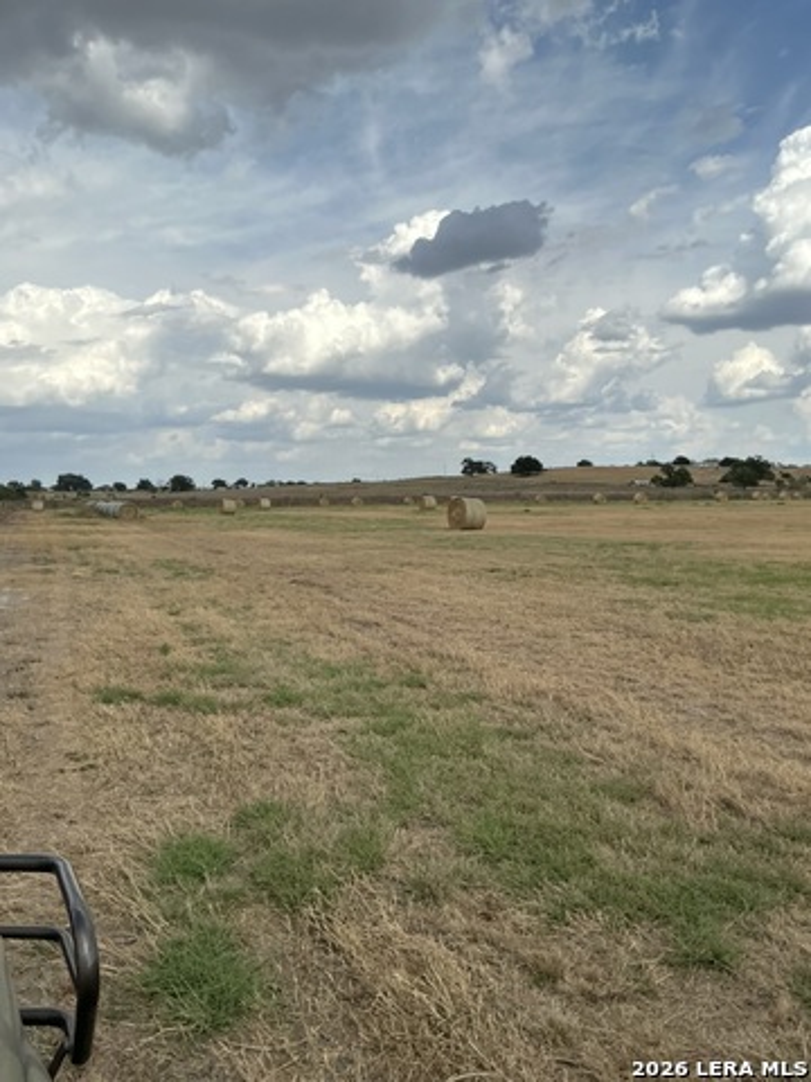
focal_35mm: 28
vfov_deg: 63.4
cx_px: 406
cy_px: 541
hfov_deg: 49.7
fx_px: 875
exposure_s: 1/2667
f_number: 1.8
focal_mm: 3
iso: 25
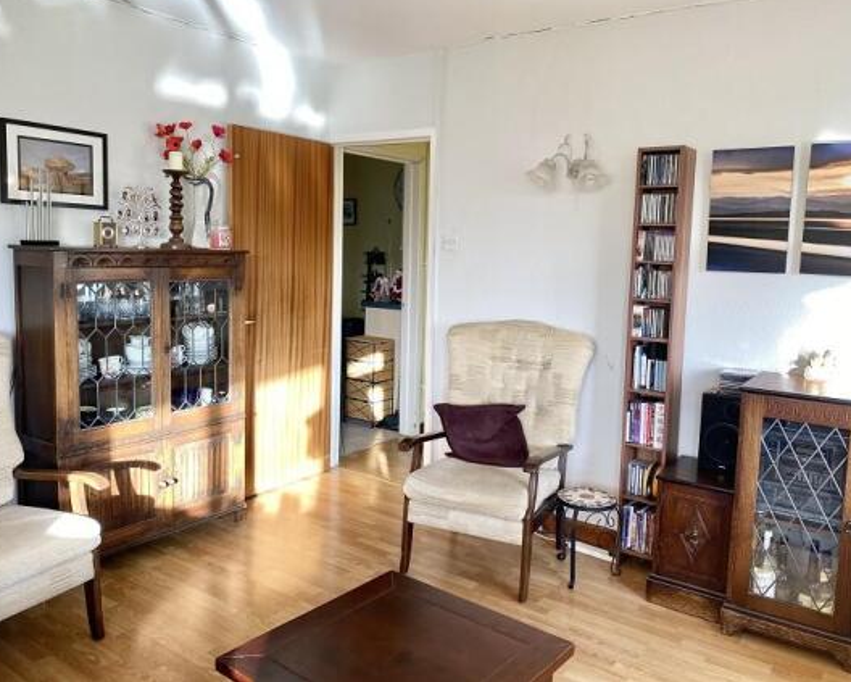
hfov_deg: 62.2
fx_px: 706
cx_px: 446
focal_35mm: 28
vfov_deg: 51.6
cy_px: 331
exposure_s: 1/100
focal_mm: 4.25
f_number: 1.8
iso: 32
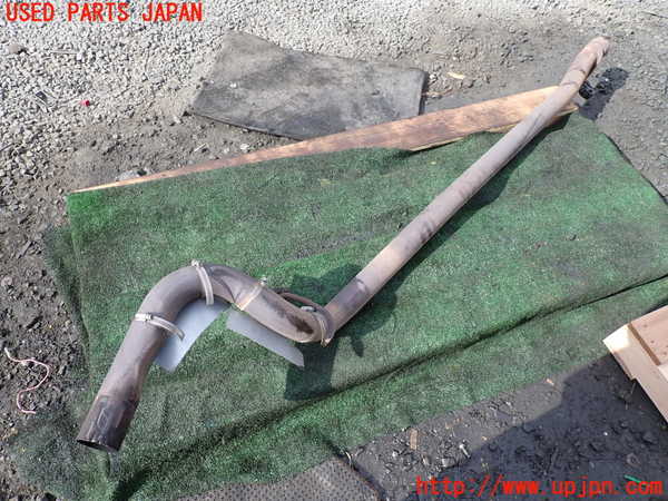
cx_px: 334
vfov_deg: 54.9
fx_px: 482
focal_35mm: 25
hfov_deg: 69.4
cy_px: 250
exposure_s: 1/640
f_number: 2.8
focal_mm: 4.5
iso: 100
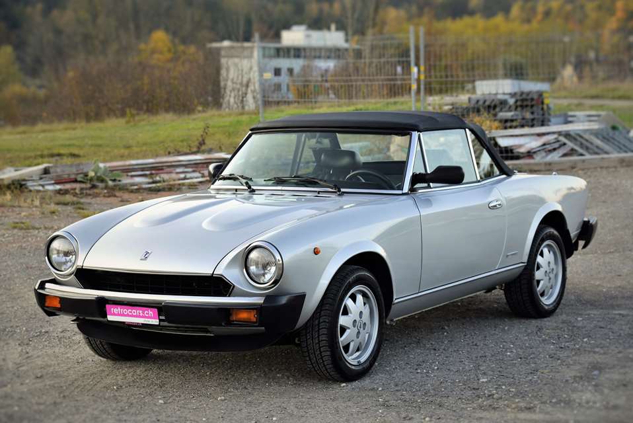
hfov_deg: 23.9
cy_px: 212
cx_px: 316
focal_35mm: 85
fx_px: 1495
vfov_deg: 16.1
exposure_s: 1/125
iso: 220
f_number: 5.6
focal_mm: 85
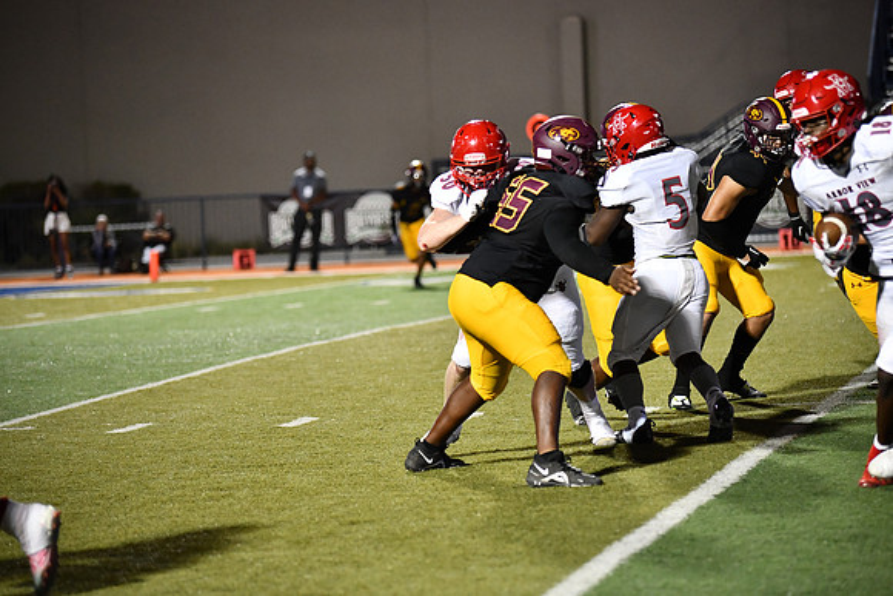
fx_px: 3473
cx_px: 446
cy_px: 298
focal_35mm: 140
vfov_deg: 9.8
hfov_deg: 14.7
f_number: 2.8
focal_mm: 140
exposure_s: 1/1250
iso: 5000
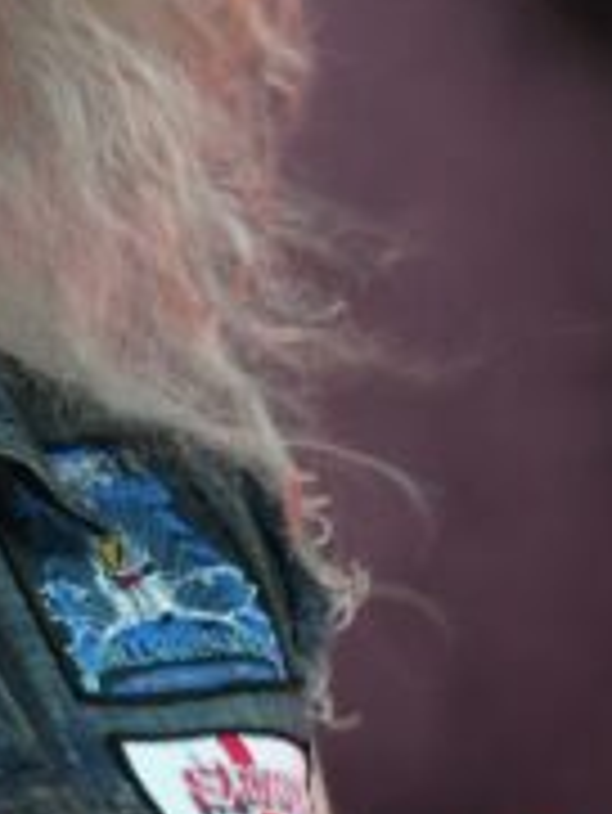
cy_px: 157
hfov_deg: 2.8
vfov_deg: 3.8
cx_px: -130
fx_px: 12385
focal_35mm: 526
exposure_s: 1/160
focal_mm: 86
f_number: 5
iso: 800
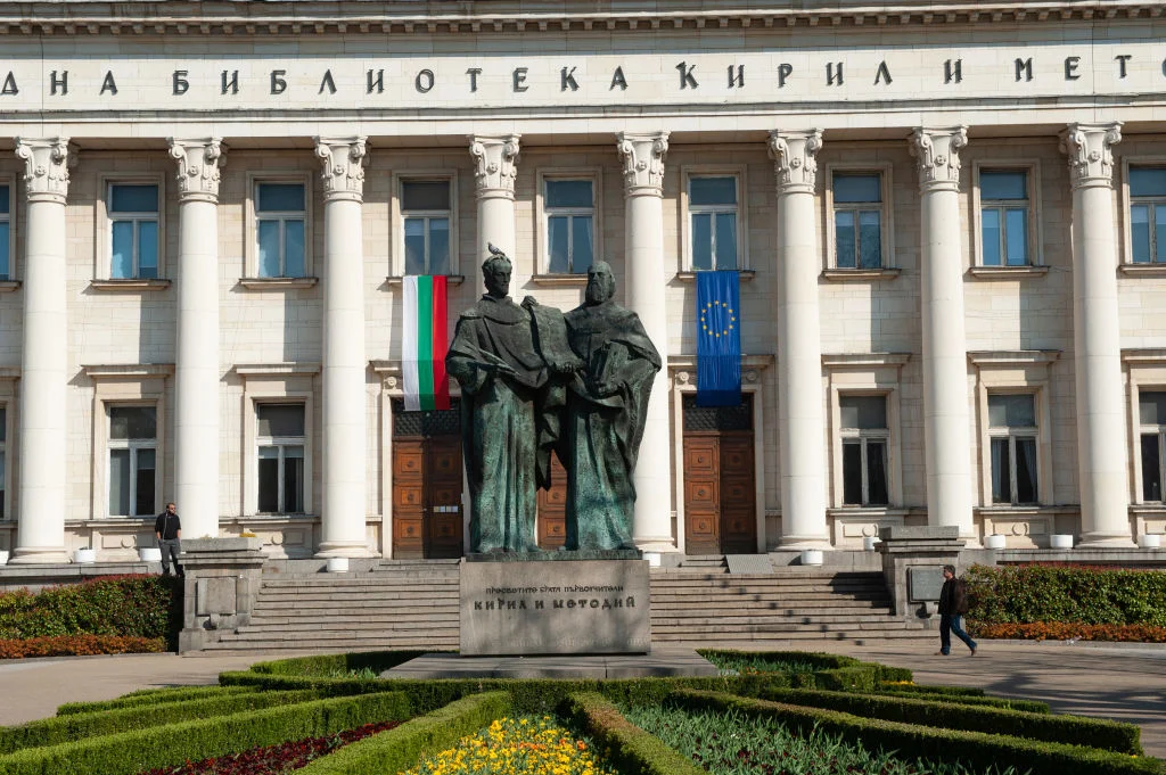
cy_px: 388
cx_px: 583
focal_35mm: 56
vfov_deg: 24.2
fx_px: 1812
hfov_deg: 35.7
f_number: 10
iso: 200
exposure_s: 1/640
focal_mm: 56
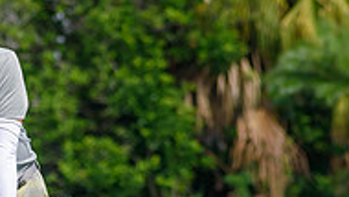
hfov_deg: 2.0
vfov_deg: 1.1
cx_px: 138
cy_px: 176
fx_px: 10192
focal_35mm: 1101
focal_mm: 230
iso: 400
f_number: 5.6
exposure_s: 1/1600
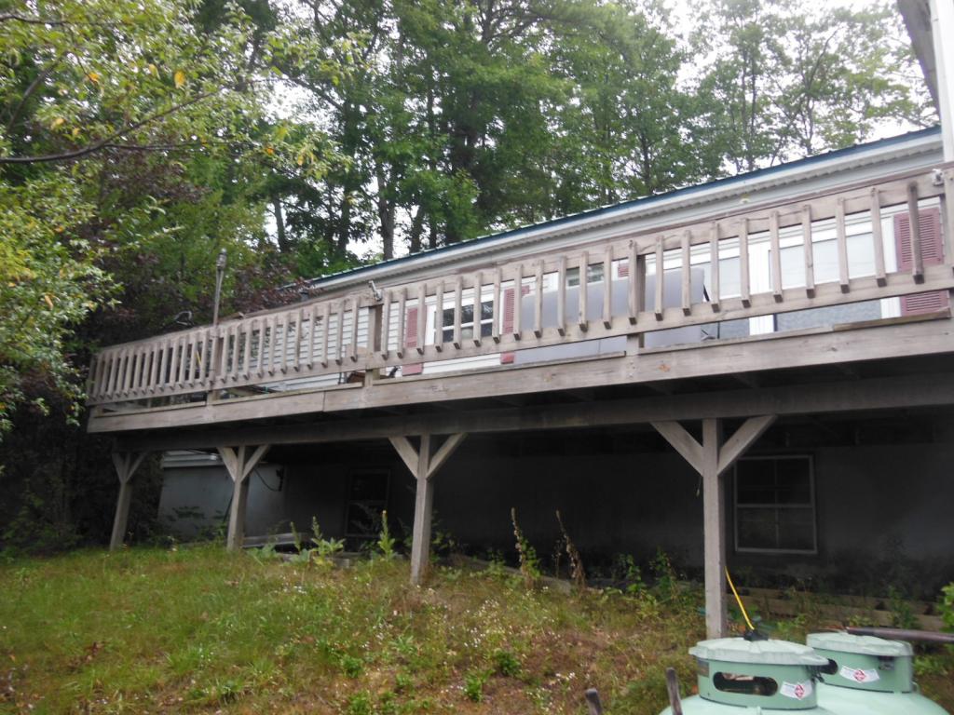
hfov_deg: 61.7
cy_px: 358
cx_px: 477
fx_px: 799
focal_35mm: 29
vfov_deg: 48.2
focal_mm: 5.2
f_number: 3.7
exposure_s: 1/50
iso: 125
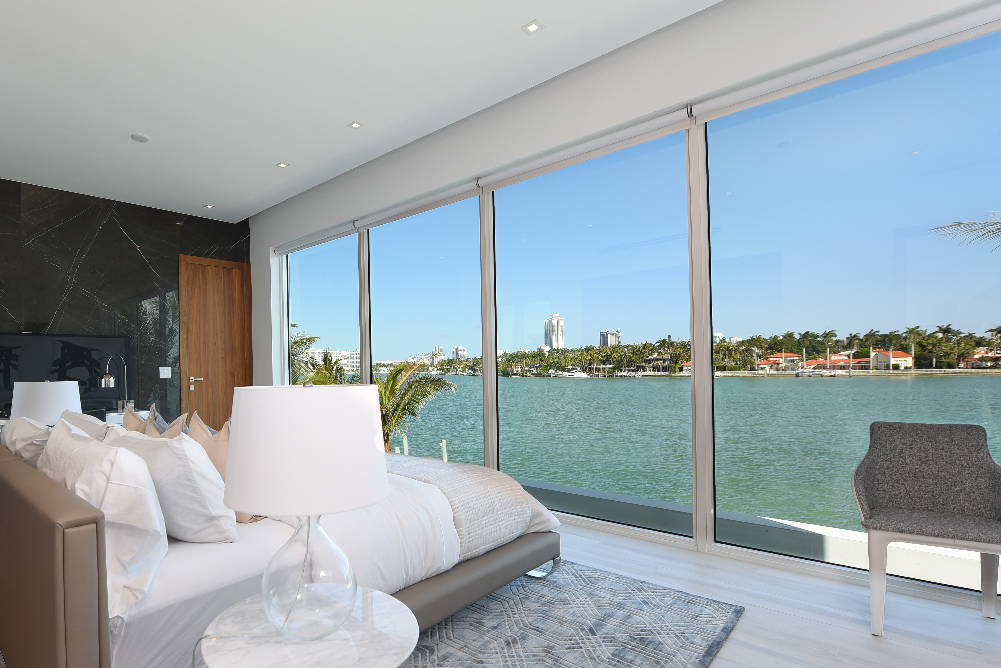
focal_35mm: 18
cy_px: 375
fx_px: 501
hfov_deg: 88.3
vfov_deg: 67.2
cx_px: 379
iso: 100
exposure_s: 1/1000
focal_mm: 14
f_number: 4.5
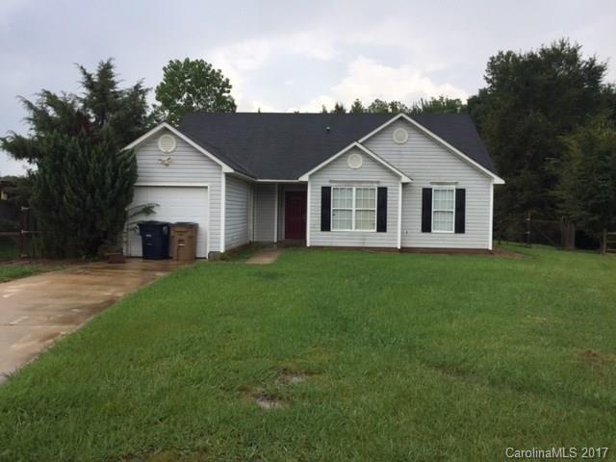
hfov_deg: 61.7
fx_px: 516
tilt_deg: -1.8
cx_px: 308
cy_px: 231
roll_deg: -2.2
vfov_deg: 48.2
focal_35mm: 29
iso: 32
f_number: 2.2
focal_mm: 4.15
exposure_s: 1/682
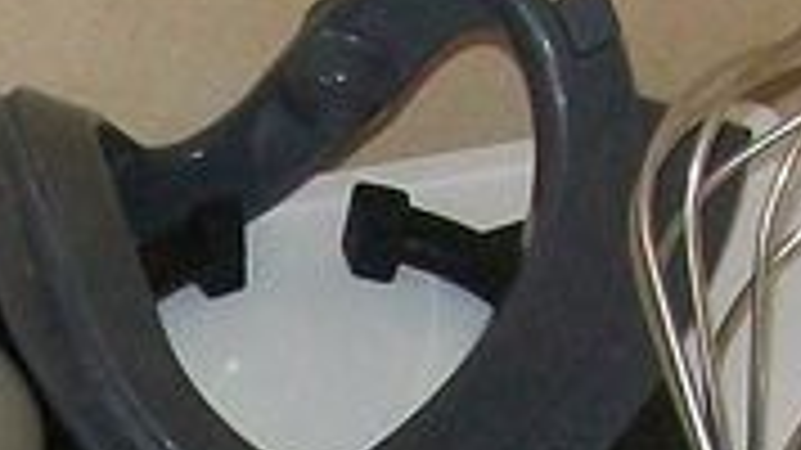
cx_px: -99
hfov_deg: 9.7
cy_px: 1296
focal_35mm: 220
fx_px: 4671
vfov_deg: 5.2
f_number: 2.7
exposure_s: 1/60
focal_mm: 6
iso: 160
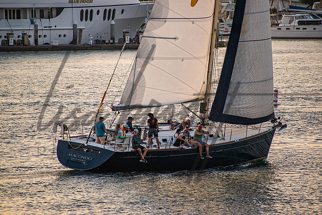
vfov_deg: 3.1
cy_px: 108
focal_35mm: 450
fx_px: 4026
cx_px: 161
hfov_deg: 4.6
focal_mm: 300
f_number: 6.3
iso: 800
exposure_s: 1/320
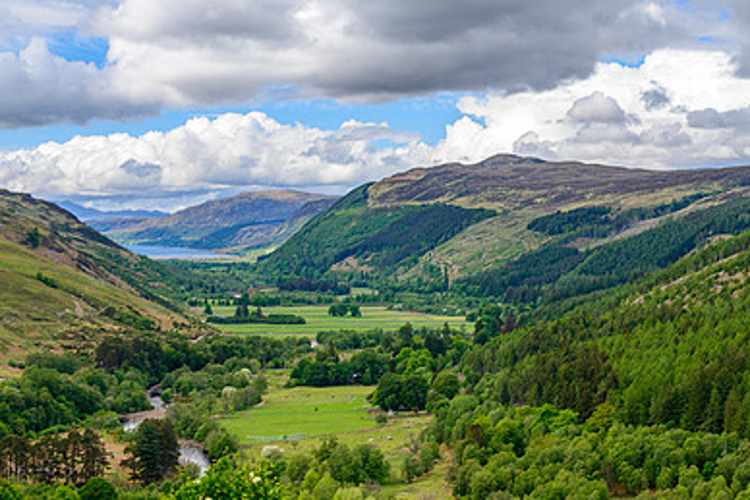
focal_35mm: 64
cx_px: 370
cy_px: 343
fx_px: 1334
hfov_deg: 31.4
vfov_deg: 21.2
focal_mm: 38
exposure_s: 1/60
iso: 125
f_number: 8
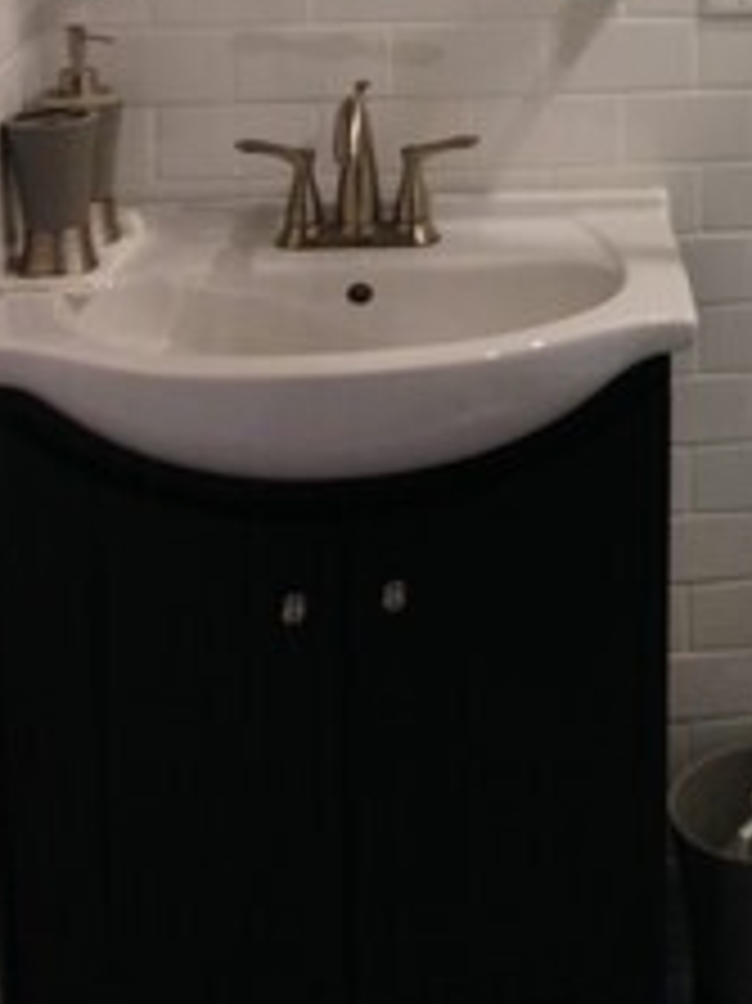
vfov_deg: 24.6
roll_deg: -1.2
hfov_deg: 19.1
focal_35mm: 74
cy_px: -95
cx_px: 826
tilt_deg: -5.7
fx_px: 2145
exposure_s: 1/20
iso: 125
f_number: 2.4
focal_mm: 4.12
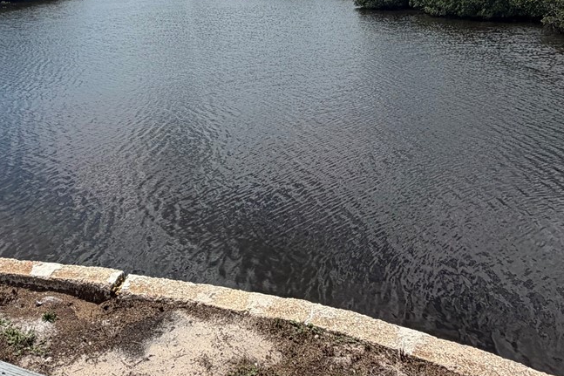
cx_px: 221
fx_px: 564
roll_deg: +0.2
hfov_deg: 52.7
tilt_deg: -5.9
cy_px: 37
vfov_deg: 34.7
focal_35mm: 36
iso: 20
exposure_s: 1/1572
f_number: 2.2
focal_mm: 2.22
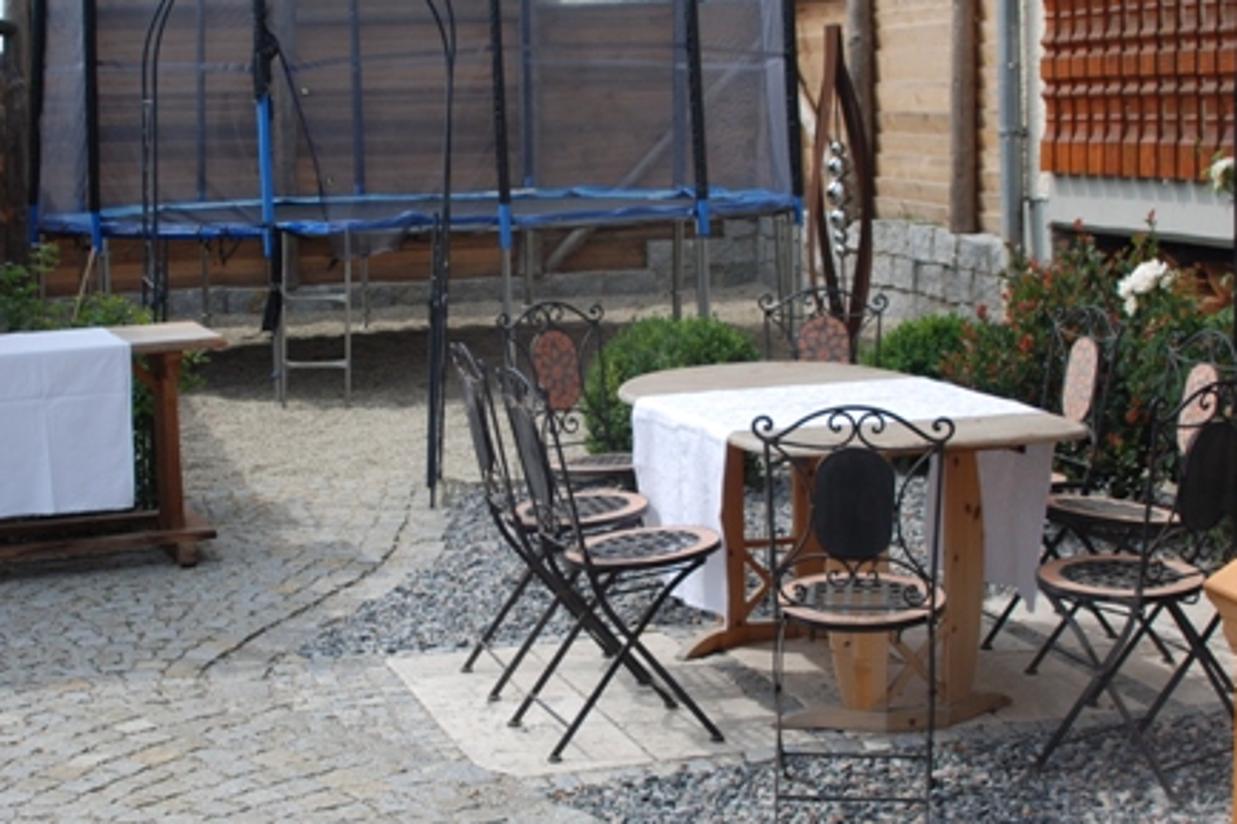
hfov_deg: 32.4
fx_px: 2129
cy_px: 439
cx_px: 550
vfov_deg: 21.9
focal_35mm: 62
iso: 100
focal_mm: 28
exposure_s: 1/160
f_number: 6.3
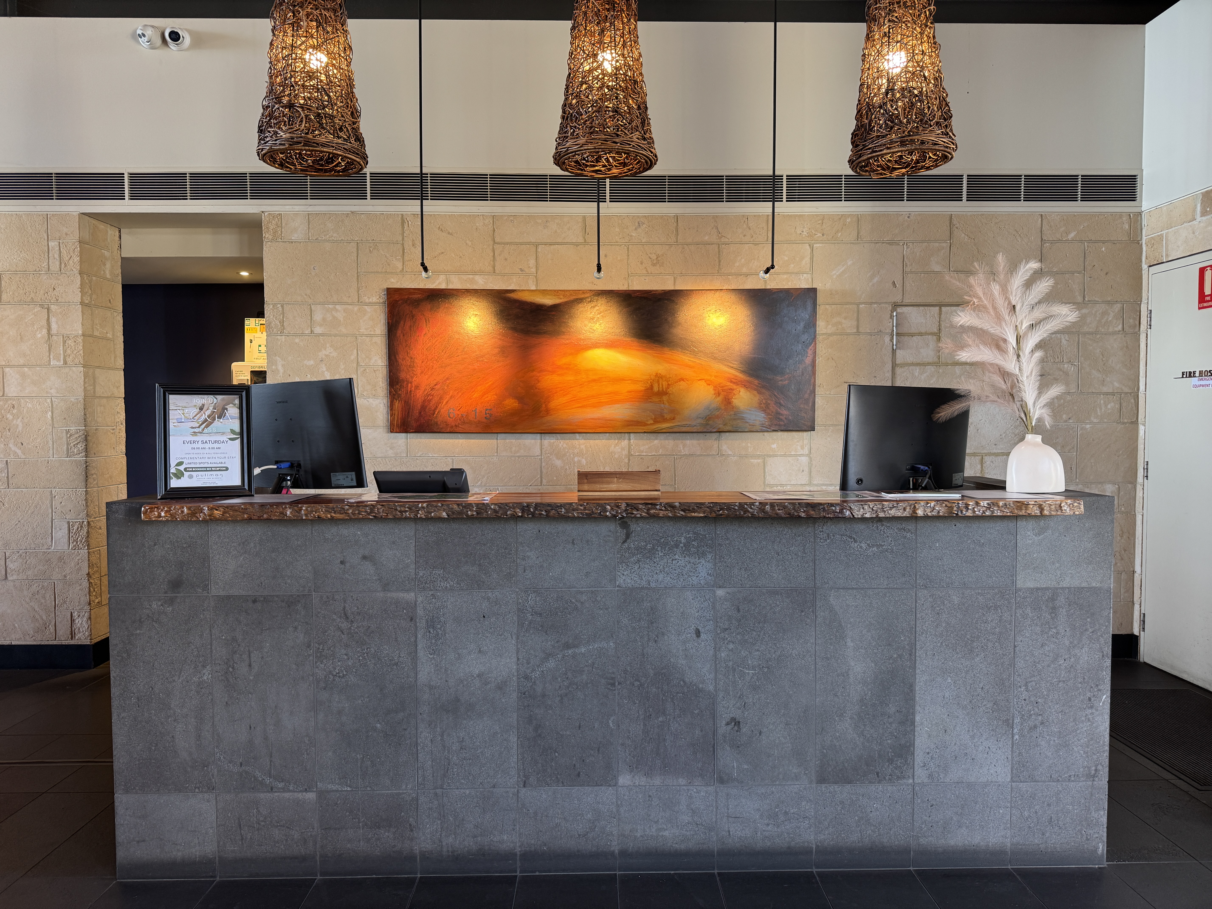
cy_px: 454
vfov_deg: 56.8
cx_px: 606
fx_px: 840
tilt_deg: -2.9
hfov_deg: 71.6
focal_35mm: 24
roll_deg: +0.3
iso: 125
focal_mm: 6.76
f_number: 1.78
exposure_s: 1/50
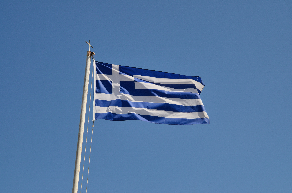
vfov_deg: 18.1
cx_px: 146
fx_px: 607
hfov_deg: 27.0
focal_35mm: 75
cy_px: 96
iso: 160
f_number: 8
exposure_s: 1/640
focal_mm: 50
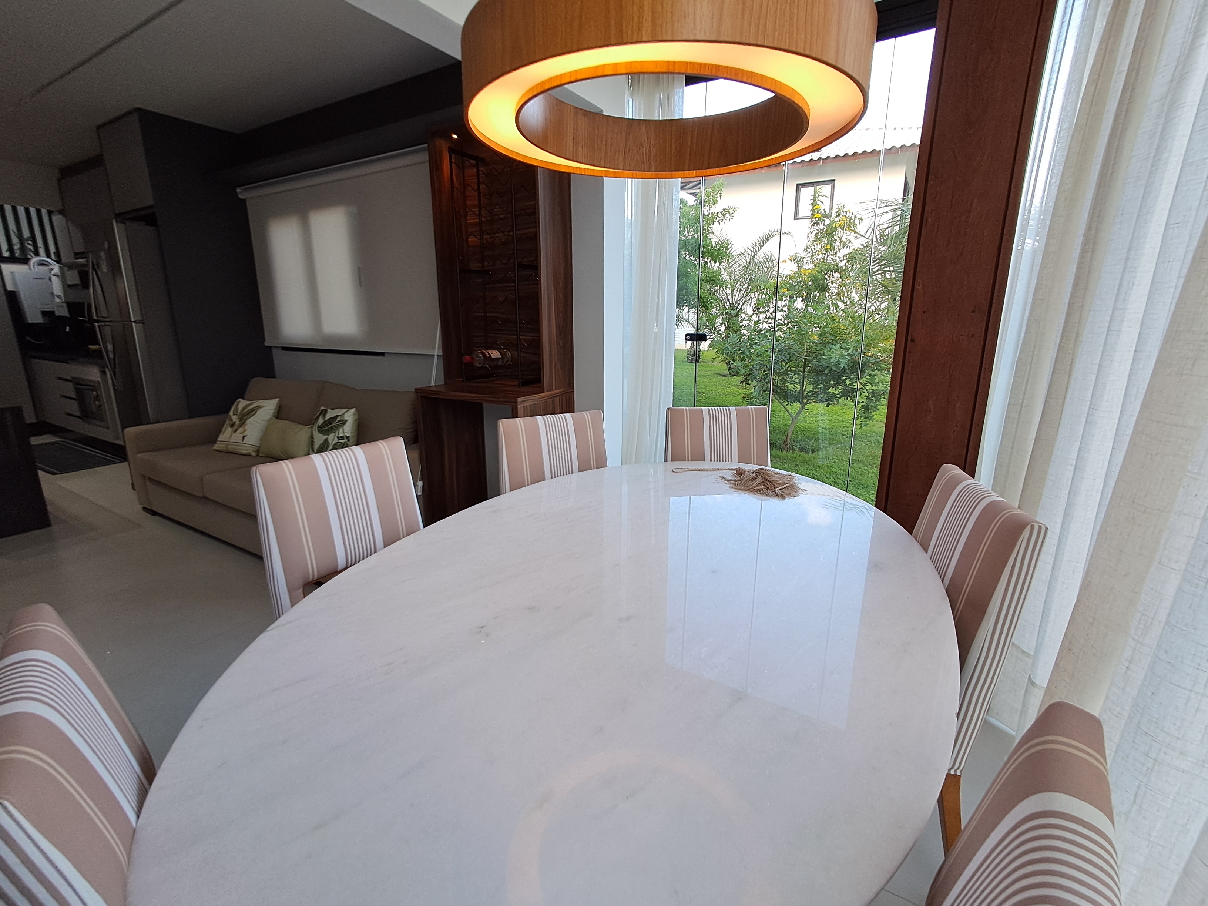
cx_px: 604
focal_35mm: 16
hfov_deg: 94.5
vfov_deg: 78.1
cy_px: 453
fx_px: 558
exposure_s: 1/120
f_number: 2.2
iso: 64
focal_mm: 1.64
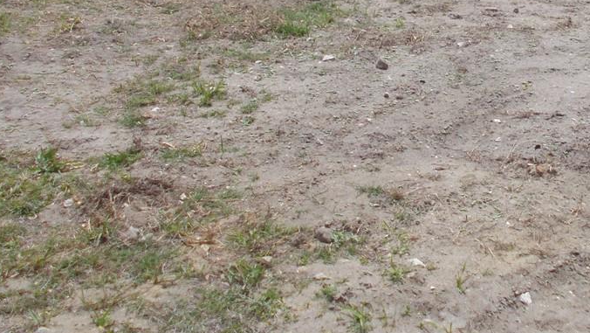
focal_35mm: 67
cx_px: 438
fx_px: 1049
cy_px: -31
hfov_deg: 30.9
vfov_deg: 17.4
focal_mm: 4.6
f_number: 8
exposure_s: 1/250
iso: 80
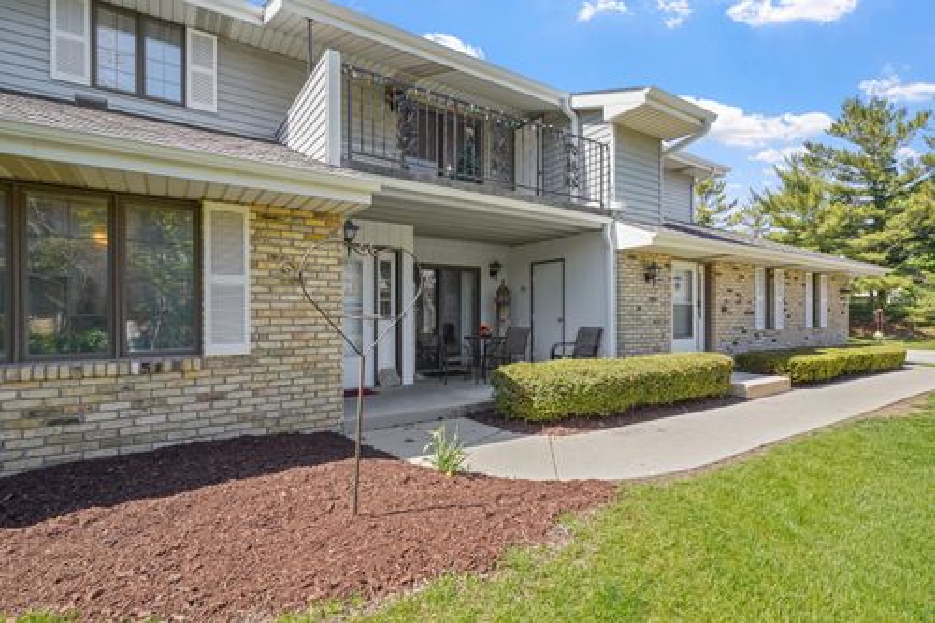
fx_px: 441
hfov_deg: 93.3
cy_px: 312
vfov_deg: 70.4
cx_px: 468
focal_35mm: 17
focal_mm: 17
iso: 400
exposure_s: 1/160
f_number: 6.3
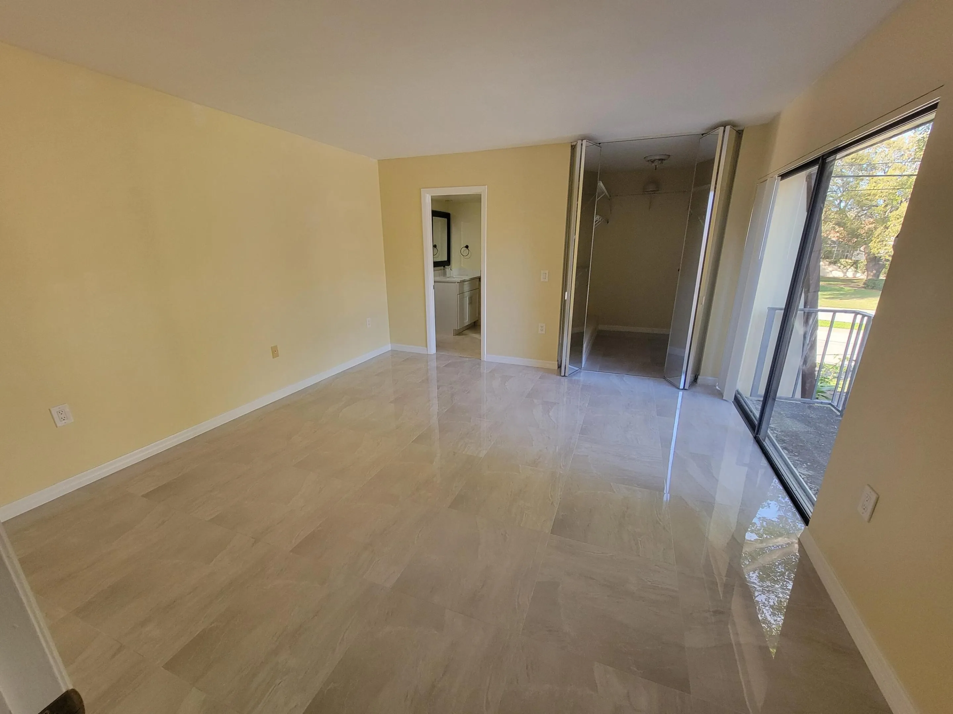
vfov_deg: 89.9
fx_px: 358
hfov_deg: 106.2
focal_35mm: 13
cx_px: 476
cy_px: 357
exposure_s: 1/60
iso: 320
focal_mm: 2.2
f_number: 2.2
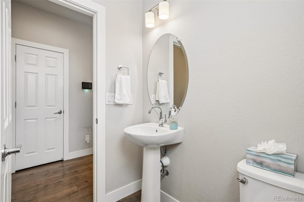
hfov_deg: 95.0
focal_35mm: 16
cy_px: 101
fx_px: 139
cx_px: 152
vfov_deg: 72.0
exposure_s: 1/30
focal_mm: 11
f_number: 8
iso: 200
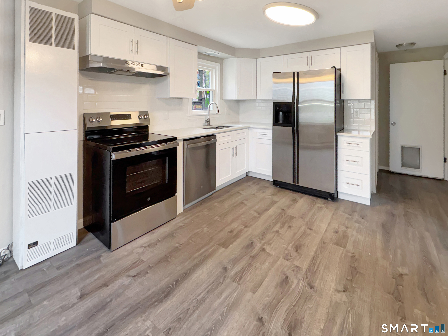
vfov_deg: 85.7
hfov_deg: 102.1
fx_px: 181
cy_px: 168
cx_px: 224
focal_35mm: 14
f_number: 2.2
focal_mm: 2.22
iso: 80
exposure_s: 1/120
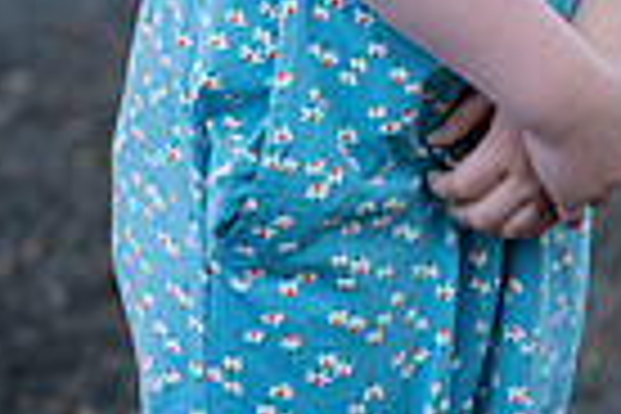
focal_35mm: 278
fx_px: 4795
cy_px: -585
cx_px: 423
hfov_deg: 7.4
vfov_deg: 4.8
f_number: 4.5
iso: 800
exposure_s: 1/250
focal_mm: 85
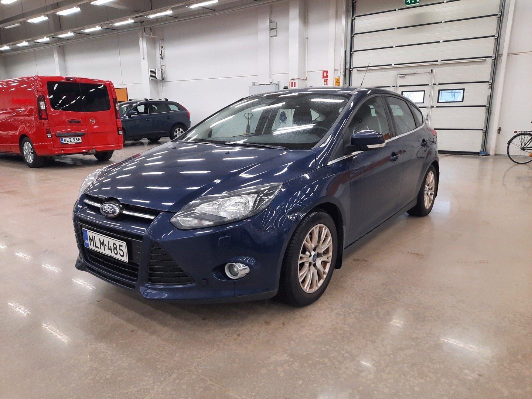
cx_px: 266
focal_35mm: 25
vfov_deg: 54.9
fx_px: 384
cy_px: 200
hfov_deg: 69.4
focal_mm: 4.6
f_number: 2
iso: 160
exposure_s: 1/50
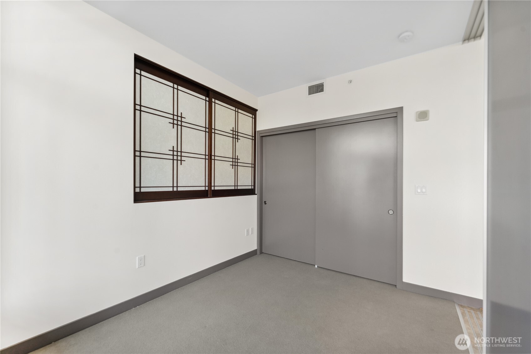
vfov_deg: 81.2
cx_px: 266
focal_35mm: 14
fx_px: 206
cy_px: 177
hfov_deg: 104.3
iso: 200
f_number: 8
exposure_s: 1/60
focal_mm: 14
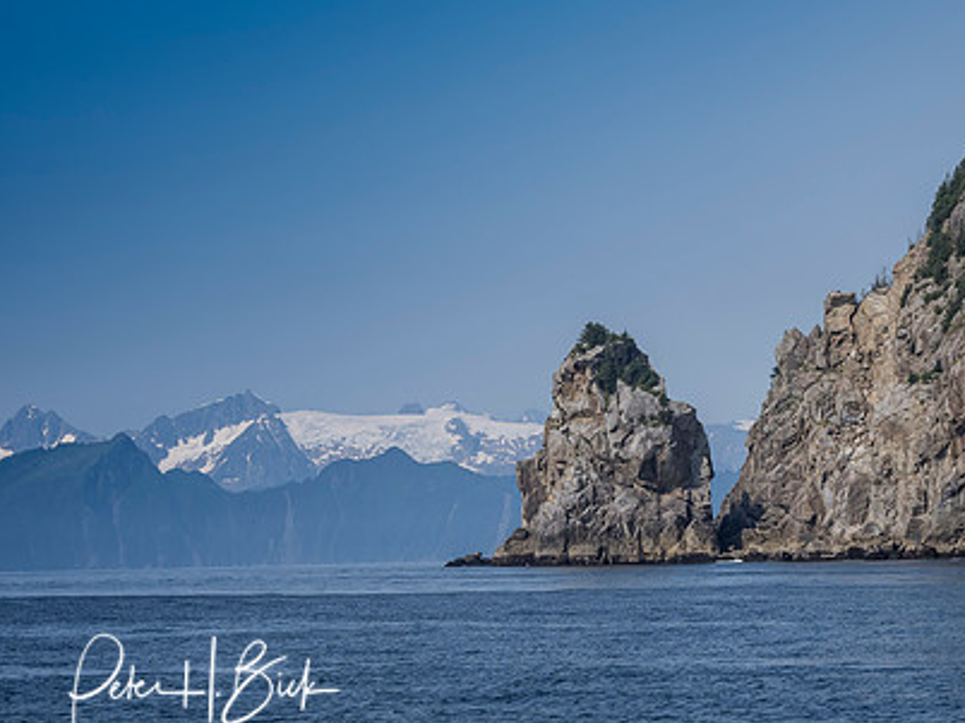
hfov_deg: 15.5
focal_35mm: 127
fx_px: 3538
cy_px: 297
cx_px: 694
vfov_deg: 11.7
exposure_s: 1/400
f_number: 8
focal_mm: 44
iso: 250
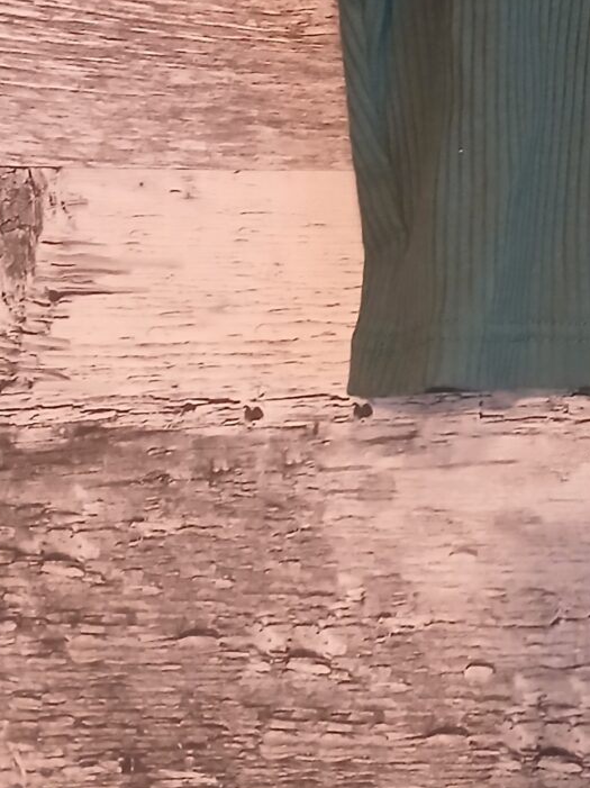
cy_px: -10
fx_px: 1729
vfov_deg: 24.4
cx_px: 845
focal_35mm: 76
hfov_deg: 17.7
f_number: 1.8
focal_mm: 3.98
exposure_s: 1/24
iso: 400
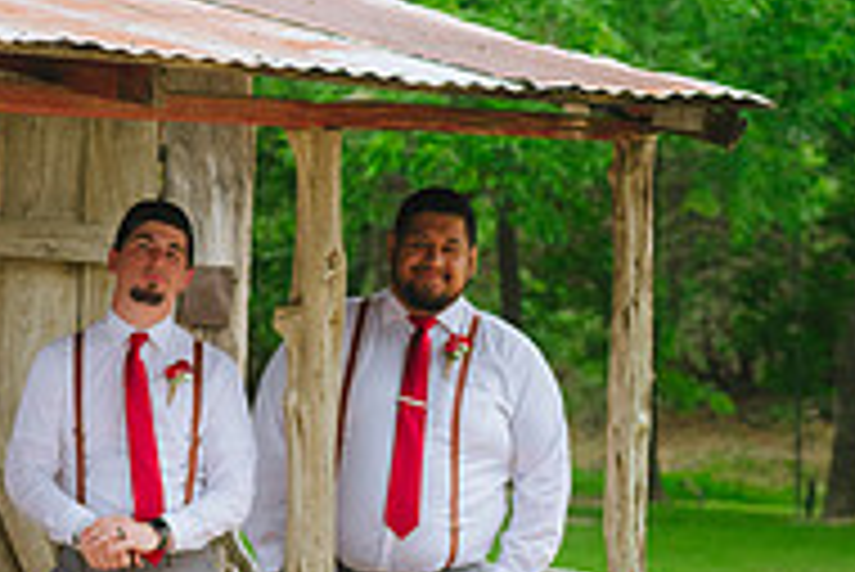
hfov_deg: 10.7
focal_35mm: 189
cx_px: -72
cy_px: 466
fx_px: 4492
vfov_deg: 7.3
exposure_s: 1/250
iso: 320
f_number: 4
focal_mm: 62
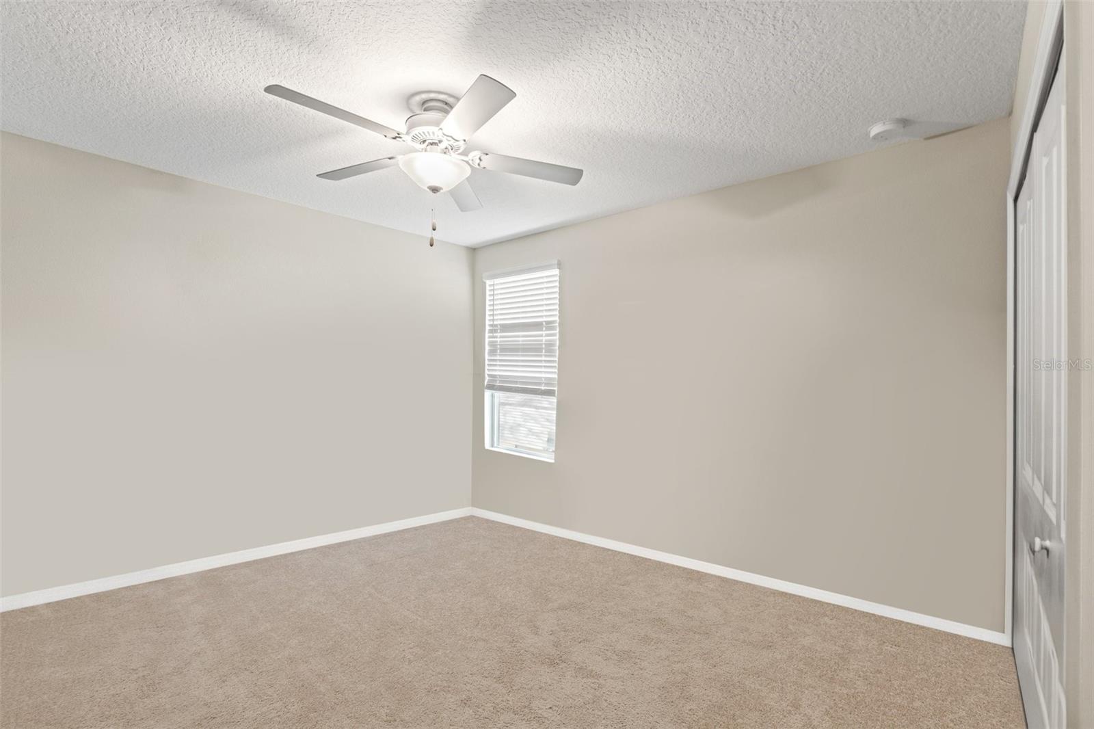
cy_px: 364
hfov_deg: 100.4
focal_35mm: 15
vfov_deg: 77.3
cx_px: 547
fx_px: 456
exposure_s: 1/1.67
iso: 400
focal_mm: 10
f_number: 8
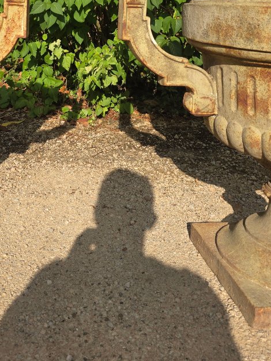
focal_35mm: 44
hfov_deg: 32.4
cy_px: 44
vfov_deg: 40.1
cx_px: 75
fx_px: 459
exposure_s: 1/3972
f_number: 1.7
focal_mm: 6.3
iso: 80
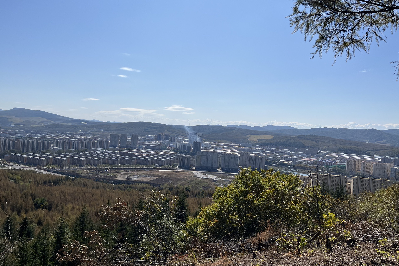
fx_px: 310
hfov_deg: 65.5
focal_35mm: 28
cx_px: 202
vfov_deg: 46.3
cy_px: 116
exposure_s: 1/9091
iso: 50
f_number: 1.6
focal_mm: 5.1
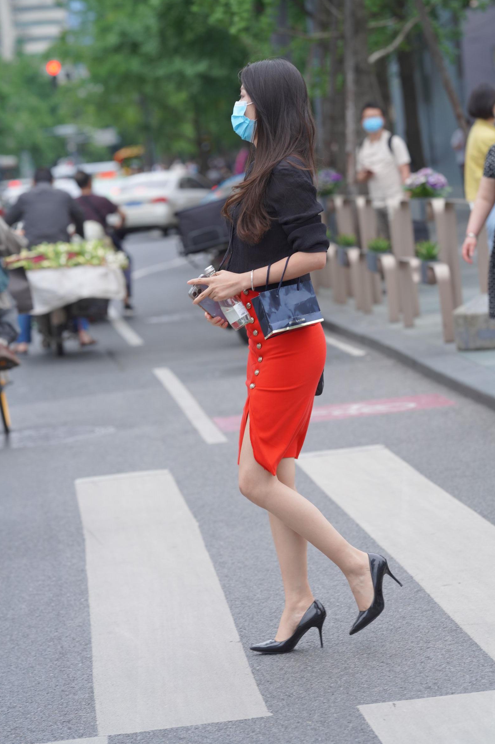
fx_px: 2806
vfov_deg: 15.1
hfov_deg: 10.1
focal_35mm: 136
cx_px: 246
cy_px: 371
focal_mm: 135
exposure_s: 1/500
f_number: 4.5
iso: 500
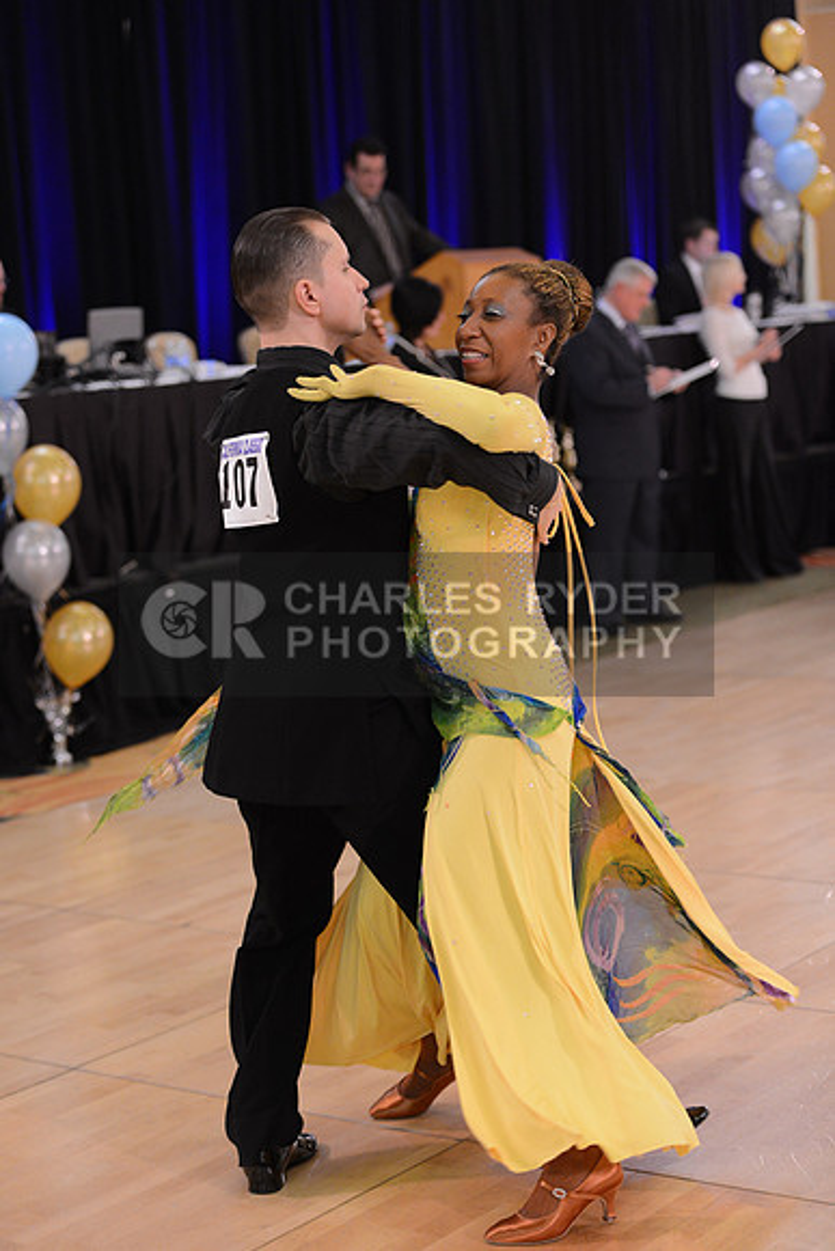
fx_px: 2434
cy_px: 626
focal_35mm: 70
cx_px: 418
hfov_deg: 19.5
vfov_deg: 28.8
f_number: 2.8
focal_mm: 70
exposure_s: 1/250
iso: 2500
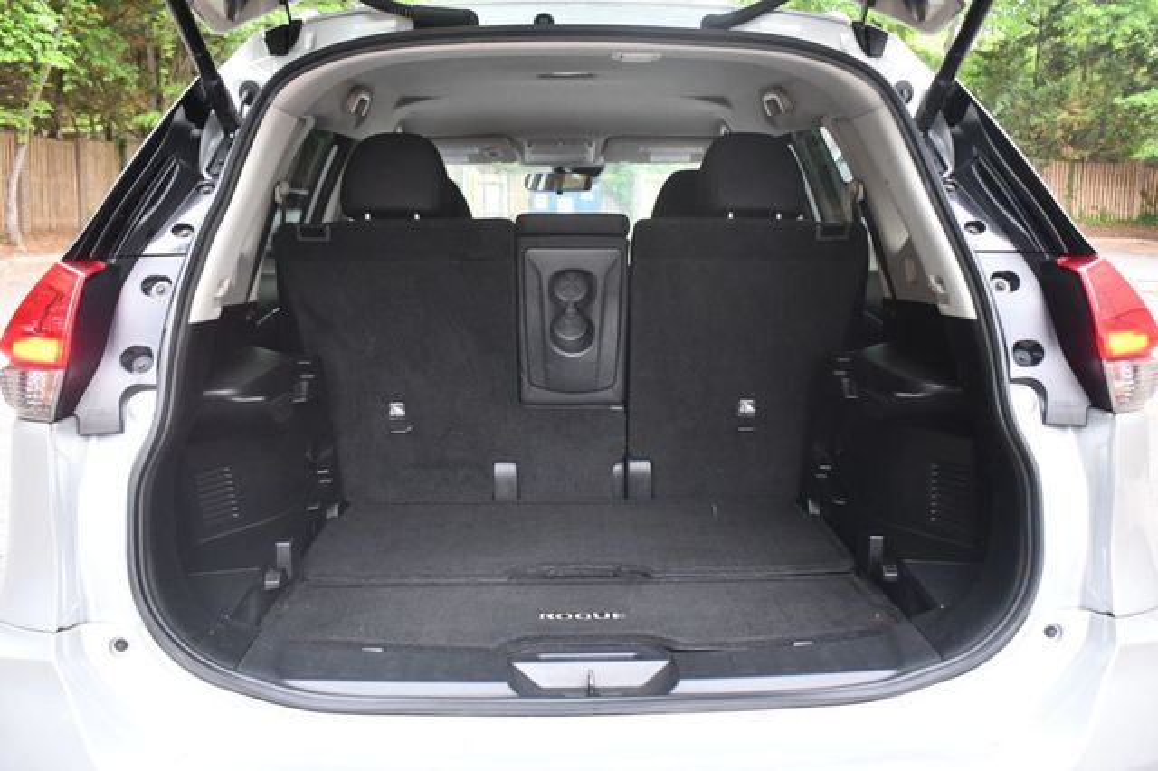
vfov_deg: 36.8
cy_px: 386
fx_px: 1157
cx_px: 579
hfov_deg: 53.2
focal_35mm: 36
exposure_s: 1/125
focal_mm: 24
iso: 2000
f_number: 3.8
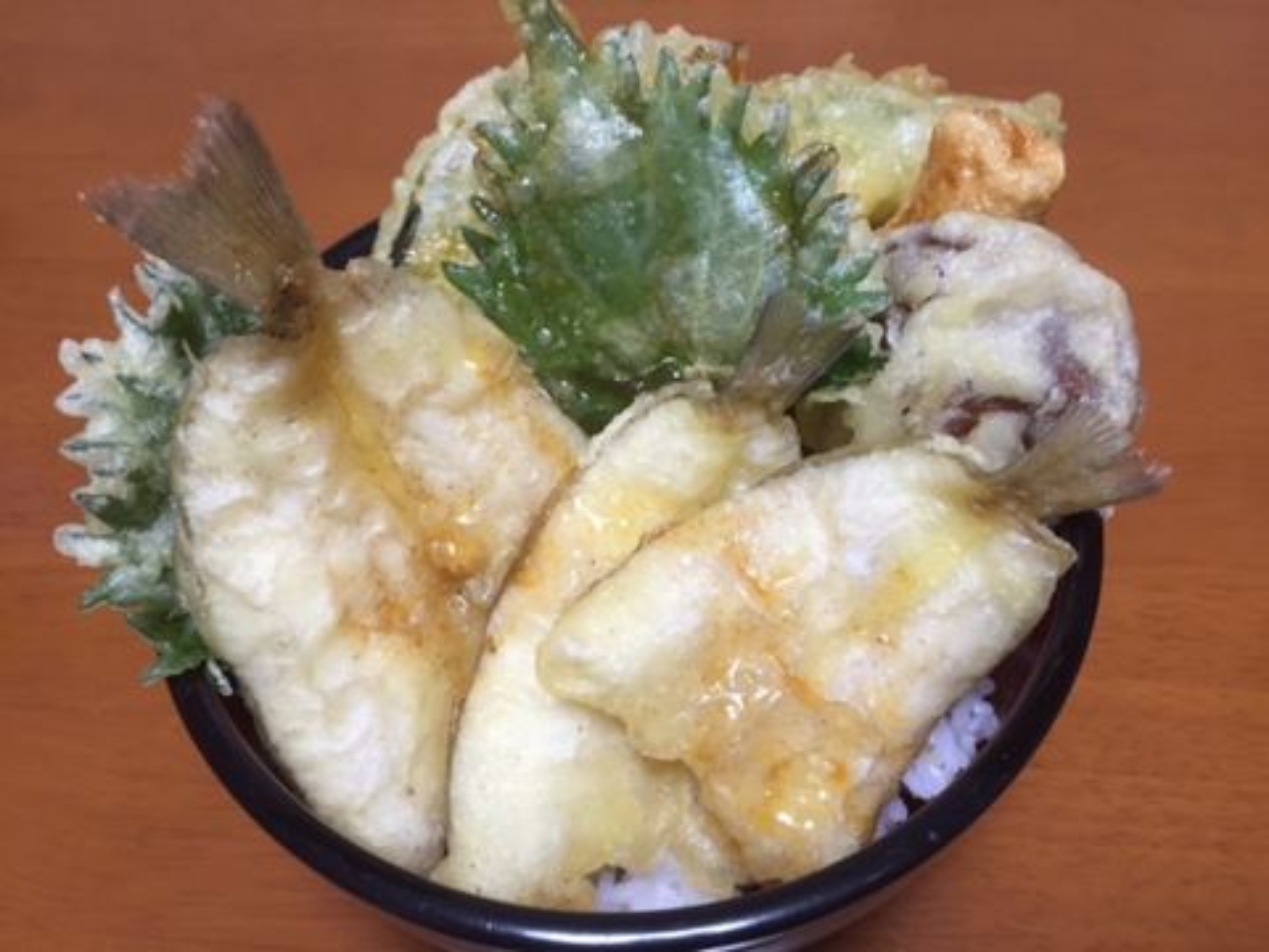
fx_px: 1063
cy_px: 476
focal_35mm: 29
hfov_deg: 61.7
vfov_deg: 48.2
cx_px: 634
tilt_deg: -55.4
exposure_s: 1/30
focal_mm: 4.15
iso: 100
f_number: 2.2
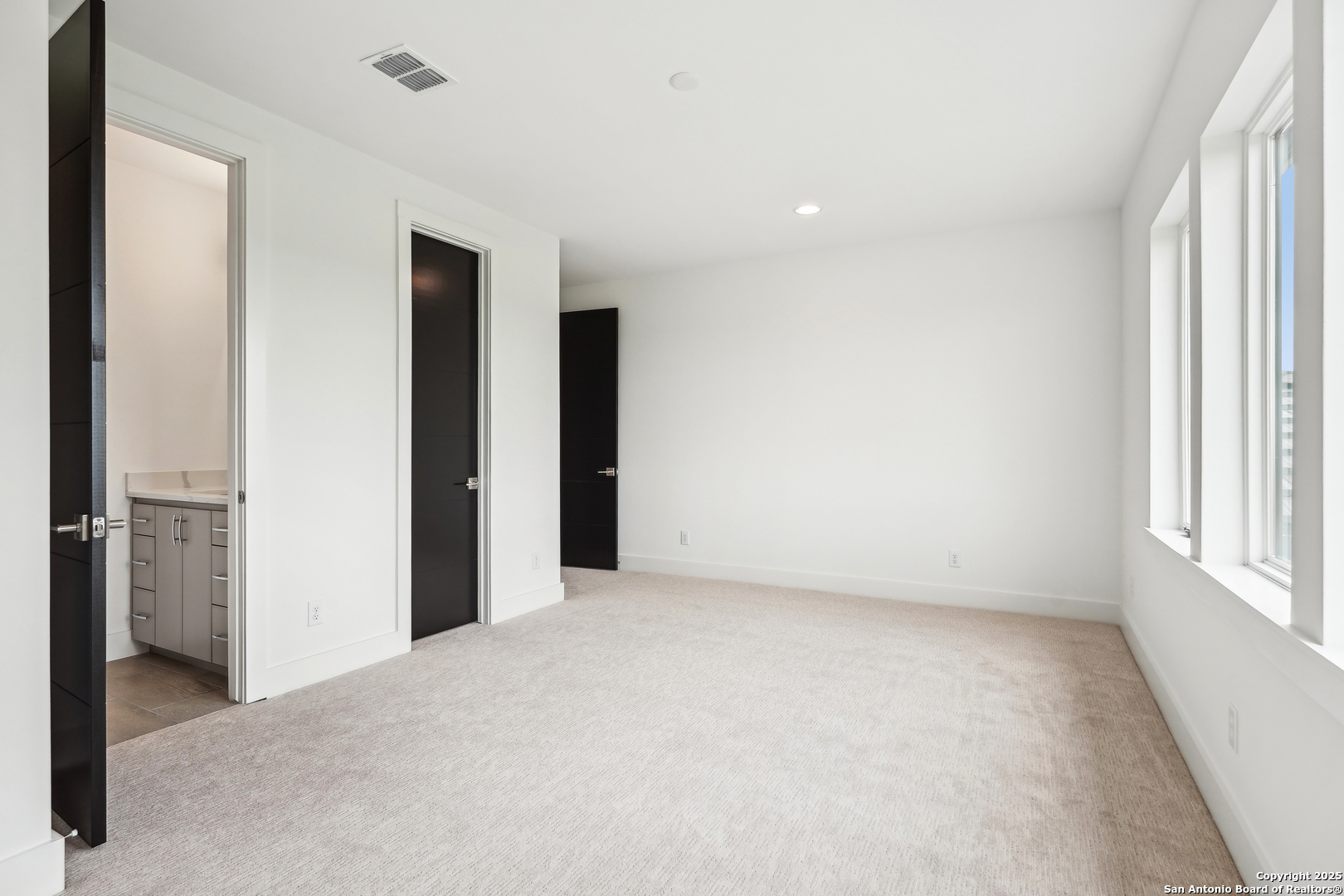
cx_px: 672
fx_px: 635
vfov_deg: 70.4
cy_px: 448
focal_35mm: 17
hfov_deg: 93.3
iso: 100
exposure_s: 1/30
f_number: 8
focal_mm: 17
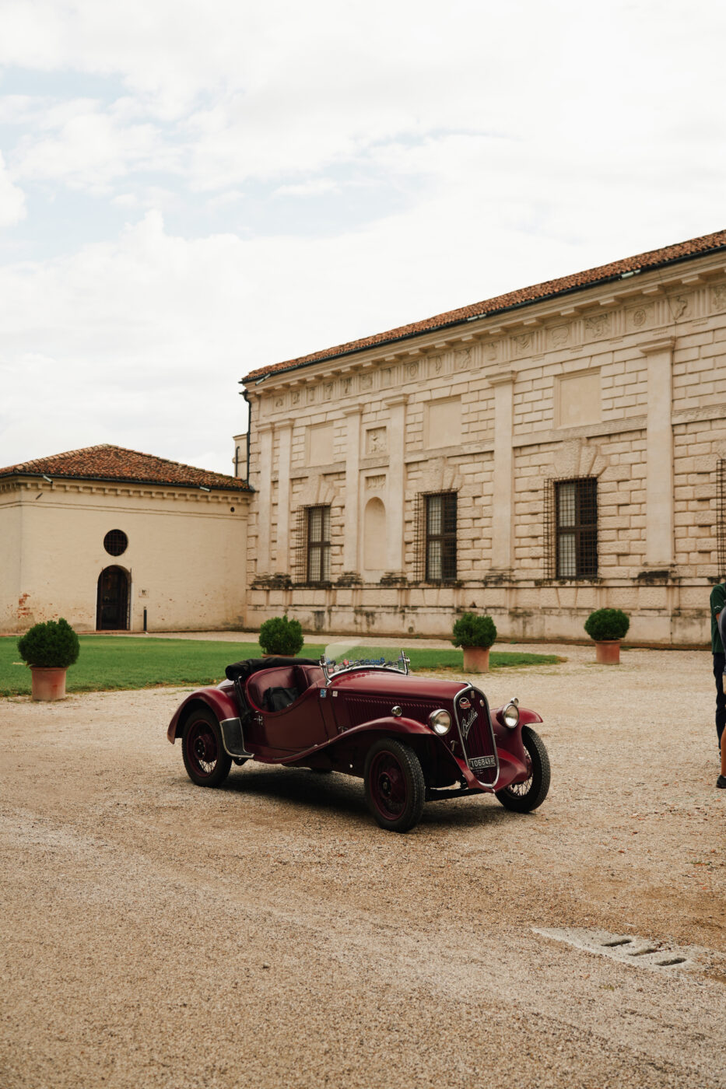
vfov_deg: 49.6
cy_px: 544
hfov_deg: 34.2
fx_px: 1180
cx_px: 363
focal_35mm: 39
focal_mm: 39
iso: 100
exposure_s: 1/250
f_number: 4
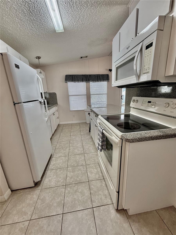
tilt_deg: -13.6
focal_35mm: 14
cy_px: 118
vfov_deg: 102.1
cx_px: 88
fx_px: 95
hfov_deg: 85.7
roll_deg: +2.6
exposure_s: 1/120
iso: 200
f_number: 2.2
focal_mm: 2.22
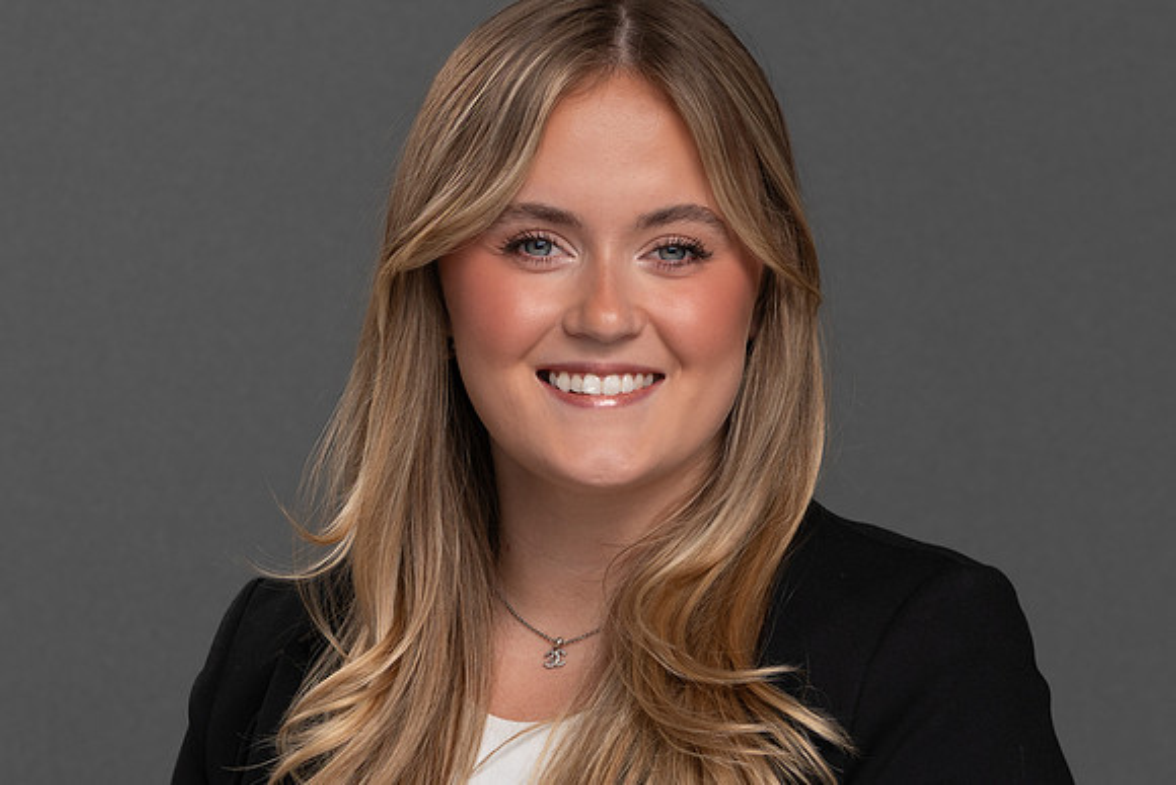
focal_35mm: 185
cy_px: 537
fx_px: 6036
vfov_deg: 7.4
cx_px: 632
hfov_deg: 11.1
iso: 100
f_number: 4.5
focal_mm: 65
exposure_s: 1/160
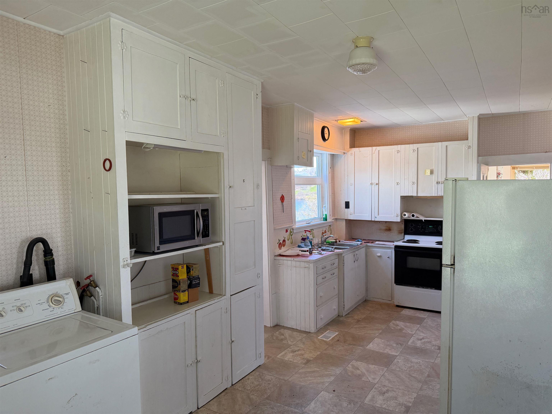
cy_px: 207
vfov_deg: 56.8
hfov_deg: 71.6
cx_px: 276
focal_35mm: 24
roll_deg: +0.7
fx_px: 383
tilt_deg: -3.2
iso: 200
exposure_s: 1/121
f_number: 1.78
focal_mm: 6.76
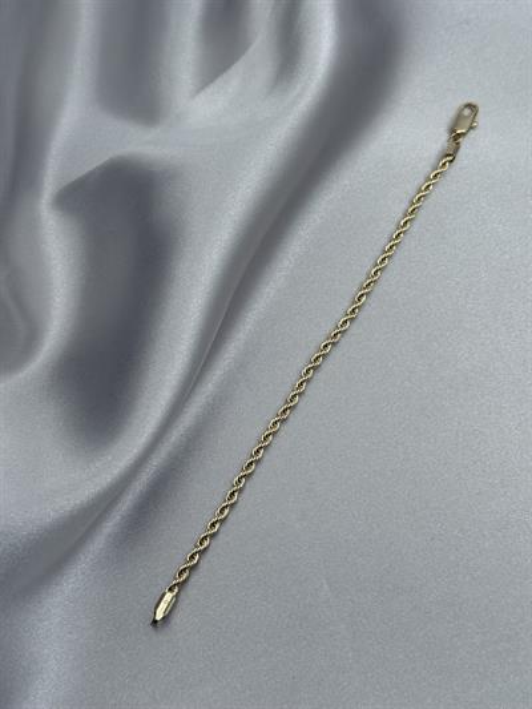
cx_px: 266
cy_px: 354
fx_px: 983
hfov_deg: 30.3
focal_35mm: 48
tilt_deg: -64.9
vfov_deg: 39.6
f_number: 1.78
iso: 64
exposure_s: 1/1484
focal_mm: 6.76
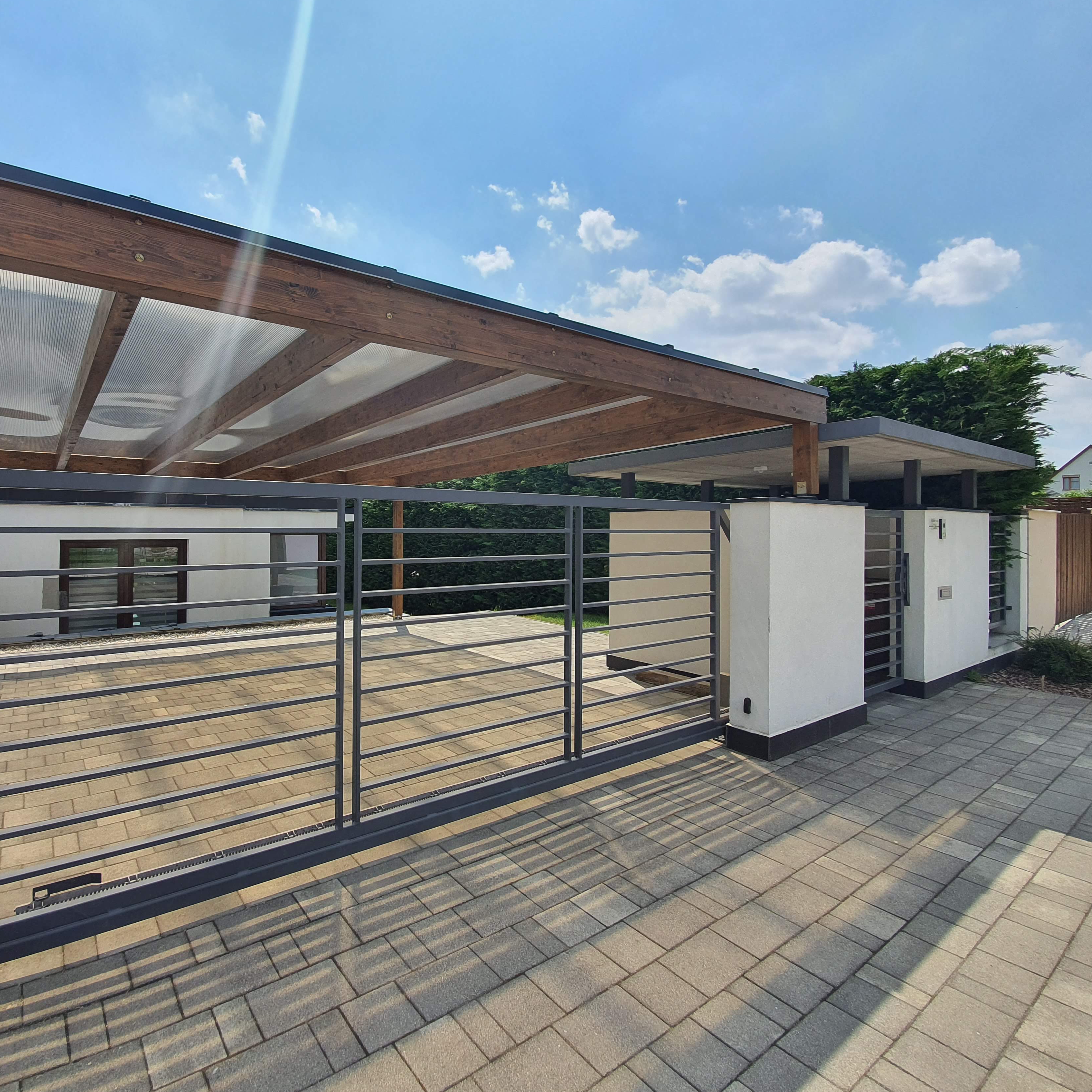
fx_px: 571
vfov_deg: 87.4
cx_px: 415
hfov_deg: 85.9
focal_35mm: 16
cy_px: 529
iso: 50
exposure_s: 1/1284
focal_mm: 1.8
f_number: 2.2
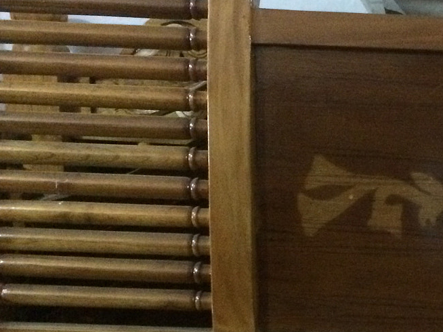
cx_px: 473
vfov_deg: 20.3
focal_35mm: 71
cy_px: 301
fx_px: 908
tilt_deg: -25.5
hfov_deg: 25.6
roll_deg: -3.4
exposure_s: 1/17
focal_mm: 4.15
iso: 800
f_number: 2.2
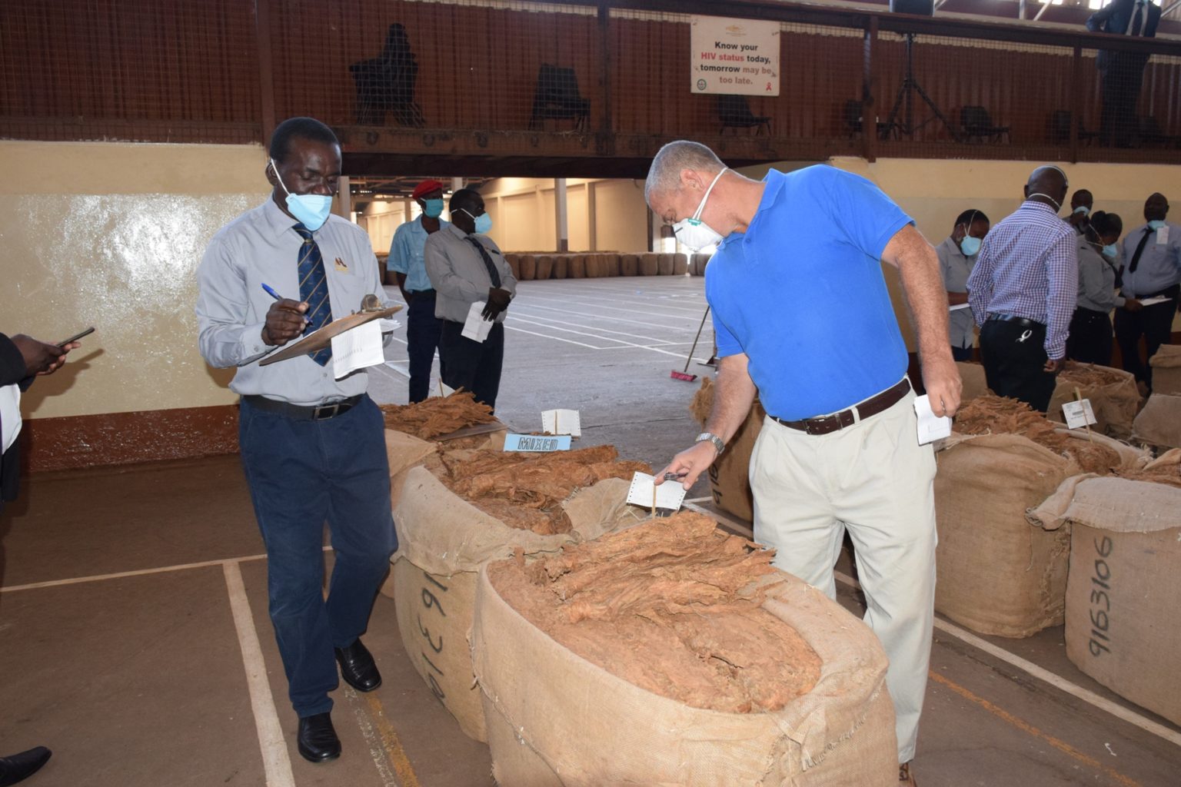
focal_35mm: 30
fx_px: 984
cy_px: 394
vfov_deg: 43.6
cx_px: 590
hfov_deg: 61.9
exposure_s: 1/60
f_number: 6.3
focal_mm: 20
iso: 2000
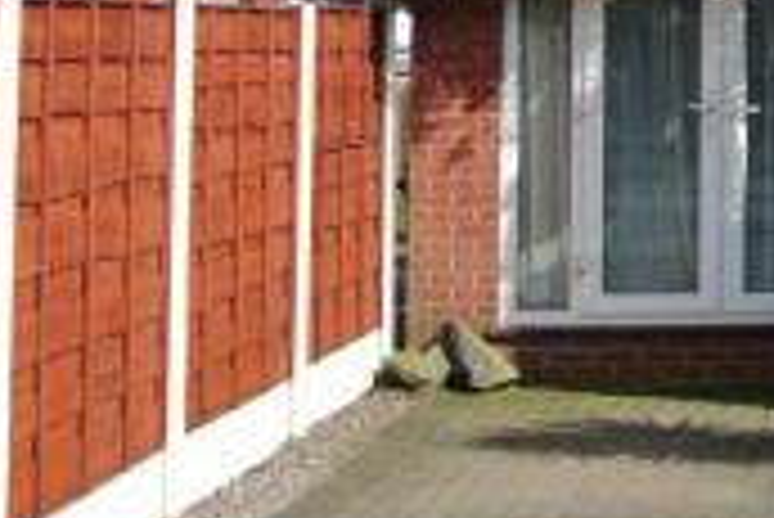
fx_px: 2539
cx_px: 1186
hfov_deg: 15.8
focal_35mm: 118
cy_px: -232
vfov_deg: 11.2
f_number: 4.5
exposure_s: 1/800
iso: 100
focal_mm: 11.8
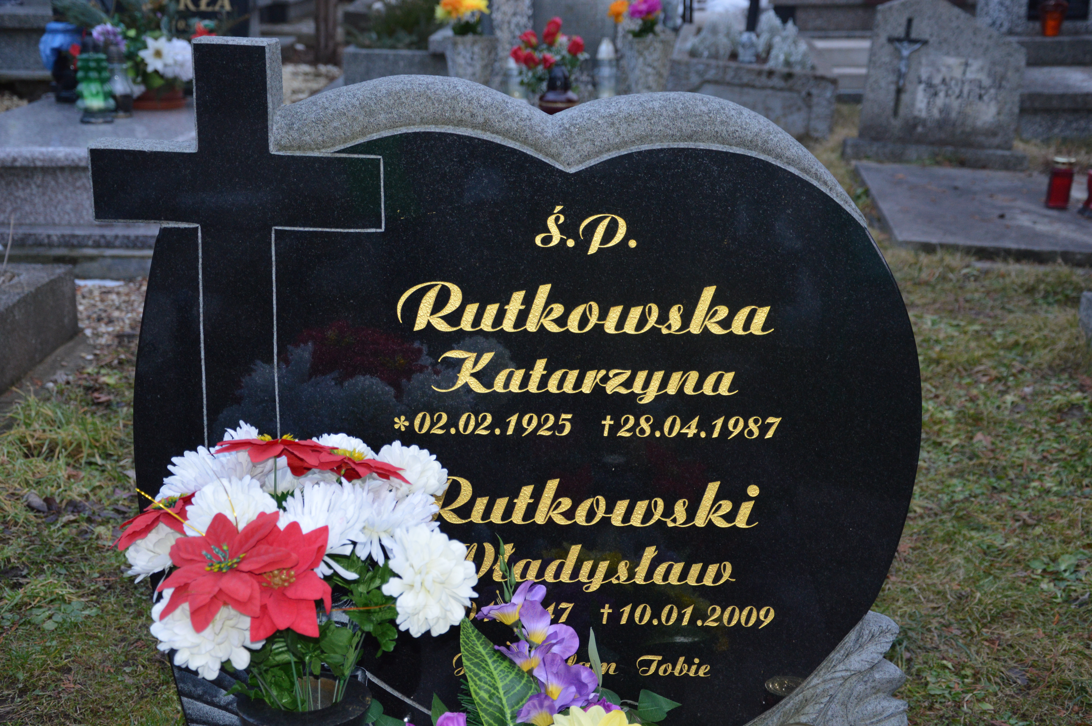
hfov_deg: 35.1
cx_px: 546
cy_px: 363
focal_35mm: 57
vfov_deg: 23.7
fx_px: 1727
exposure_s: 1/60
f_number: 4.5
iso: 560
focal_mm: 38
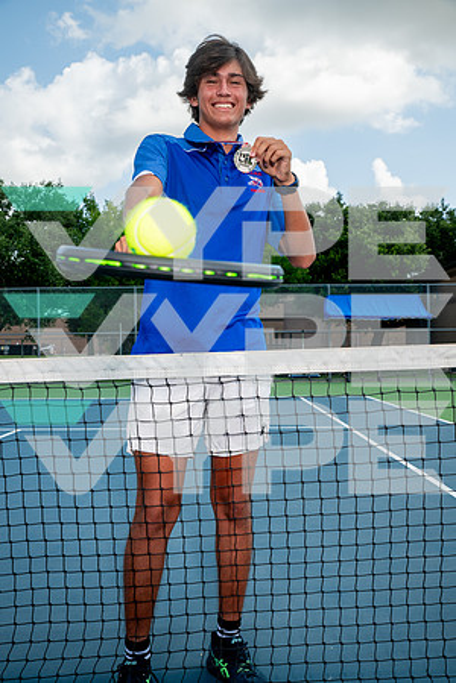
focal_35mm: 35
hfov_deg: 37.9
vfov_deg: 54.4
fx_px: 665
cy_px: 342
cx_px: 228
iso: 125
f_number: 7.1
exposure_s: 1/400
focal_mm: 35
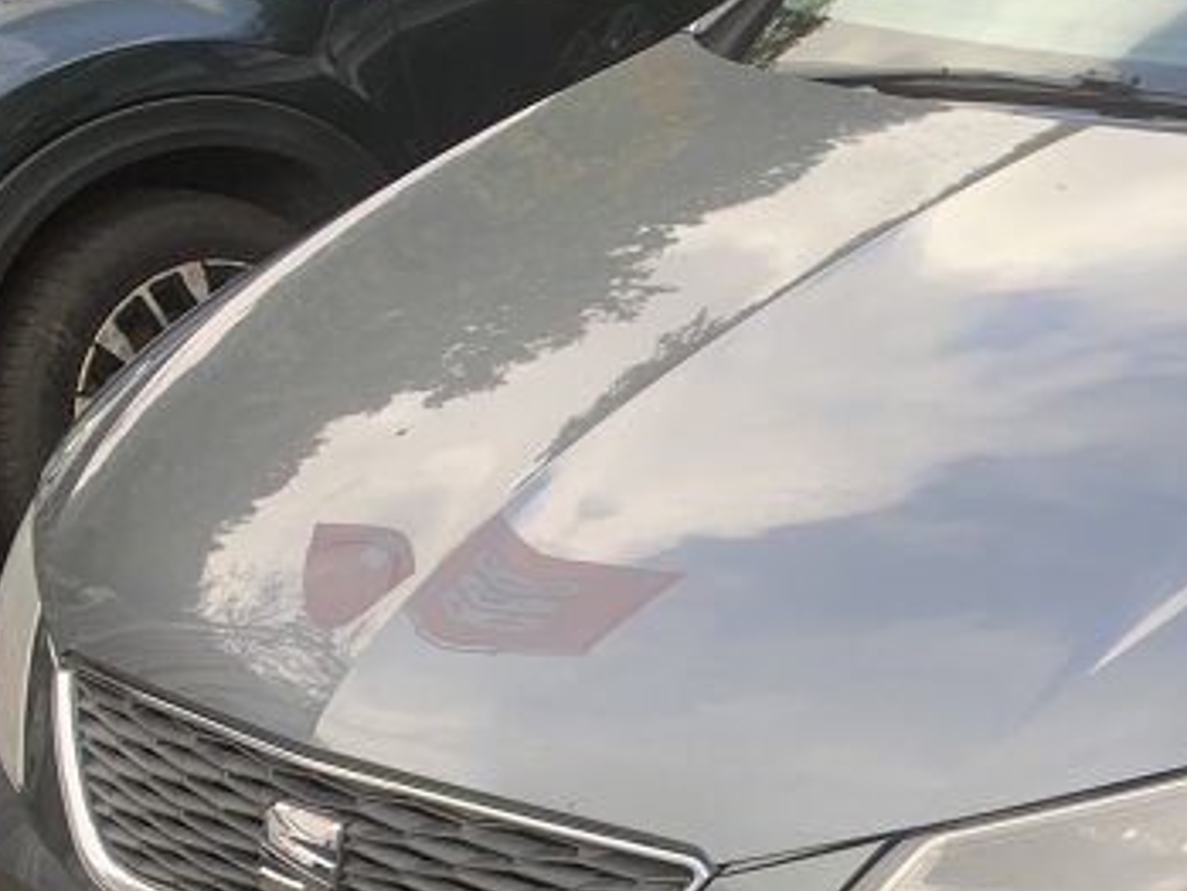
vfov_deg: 21.8
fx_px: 2298
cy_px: 607
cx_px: 1428
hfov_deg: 25.9
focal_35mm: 67
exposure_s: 1/275
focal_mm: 4.25
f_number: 1.8
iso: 25
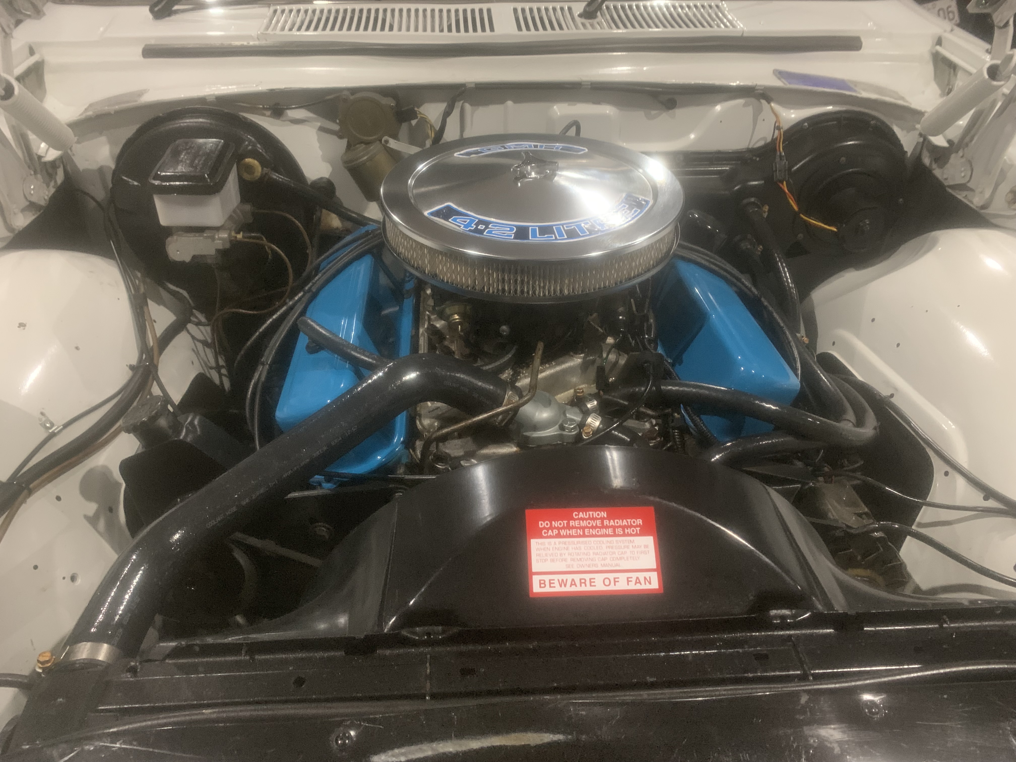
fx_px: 763
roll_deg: -0.9
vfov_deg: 53.1
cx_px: 508
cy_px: 381
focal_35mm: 26
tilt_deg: -37.5
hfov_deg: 67.3
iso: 400
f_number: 1.8
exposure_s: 1/25
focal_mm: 4.25
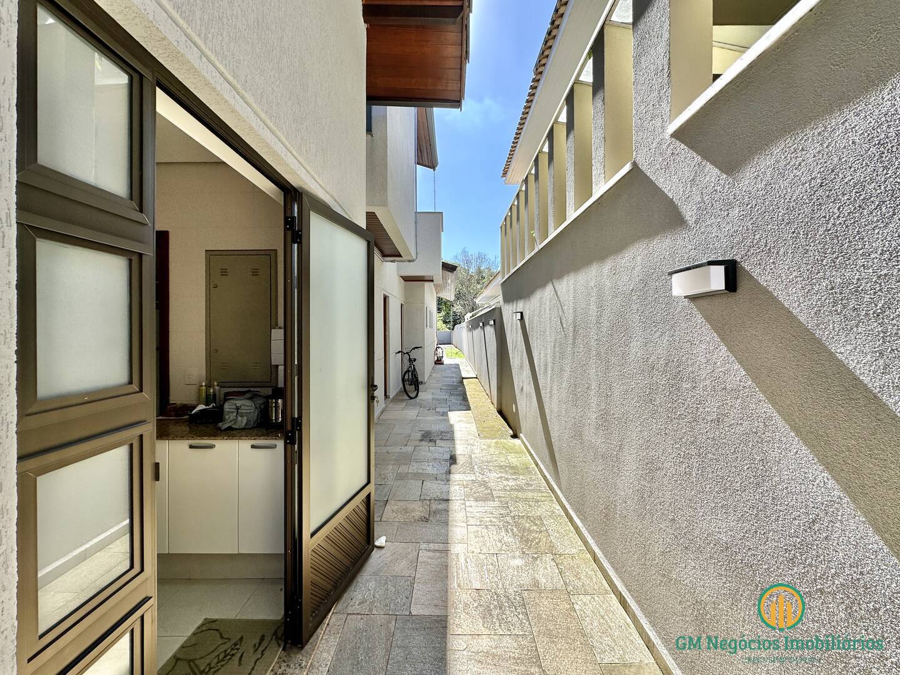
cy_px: 338
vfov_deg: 85.7
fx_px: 364
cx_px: 450
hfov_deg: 102.1
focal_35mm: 14
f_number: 2.2
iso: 40
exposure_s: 1/442
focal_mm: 2.22
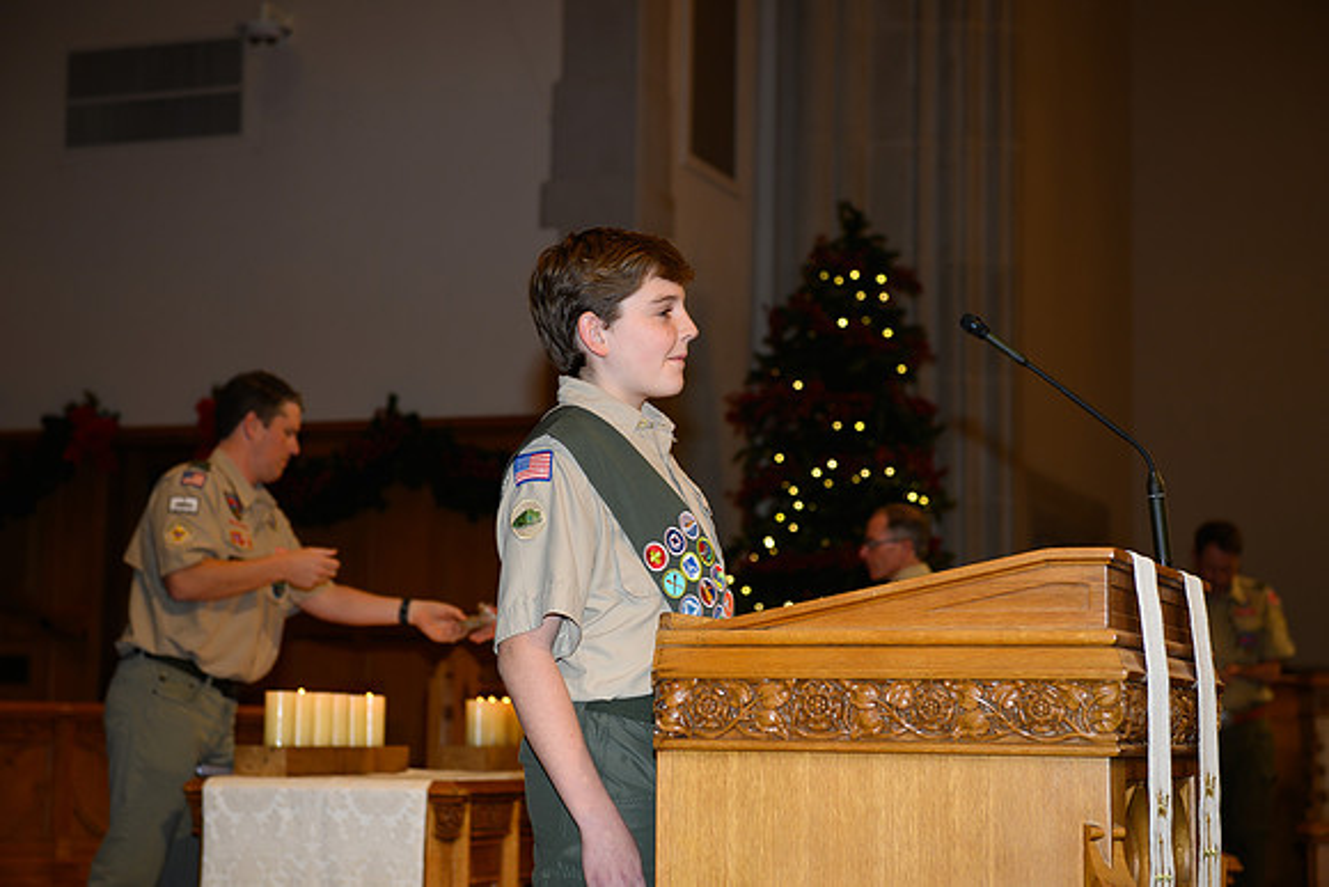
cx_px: 664
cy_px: 444
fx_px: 2585
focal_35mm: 70
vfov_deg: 19.5
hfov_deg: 28.8
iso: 400
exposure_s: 1/60
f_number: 4.5
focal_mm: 70
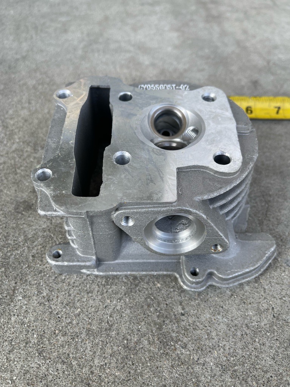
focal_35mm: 26
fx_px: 290
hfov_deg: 53.1
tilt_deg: -51.2
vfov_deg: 67.3
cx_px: 145
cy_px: 194
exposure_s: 1/374
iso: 32
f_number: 1.6
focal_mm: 5.1
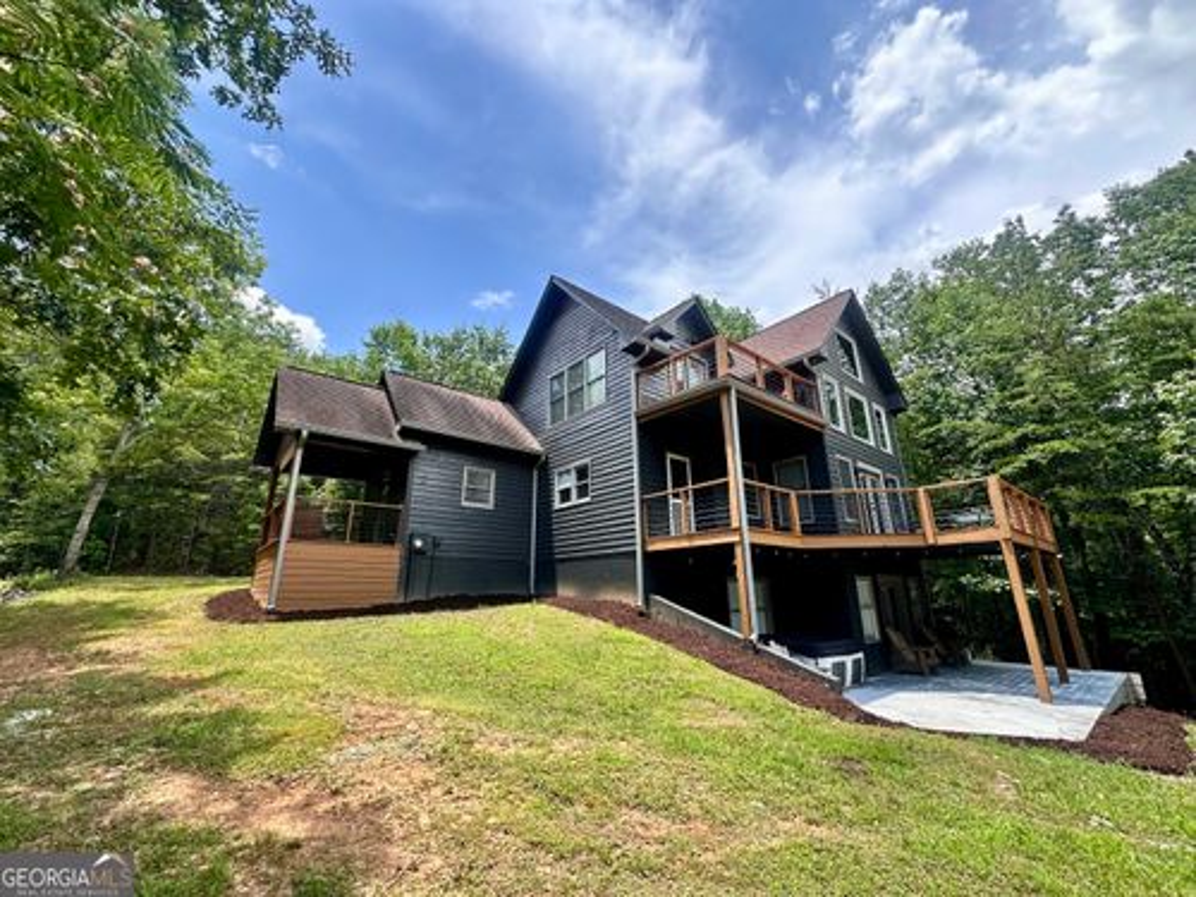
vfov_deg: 85.7
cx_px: 598
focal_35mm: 14
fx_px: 484
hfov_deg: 102.1
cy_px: 448
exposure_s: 1/518
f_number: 2.2
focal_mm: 2.22
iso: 40
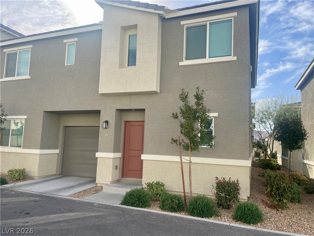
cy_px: 118
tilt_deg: +5.4
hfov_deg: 67.3
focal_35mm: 26
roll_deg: -1.8
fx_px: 236
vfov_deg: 53.1
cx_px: 157
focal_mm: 4.2
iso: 32
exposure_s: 1/1949
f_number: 1.6
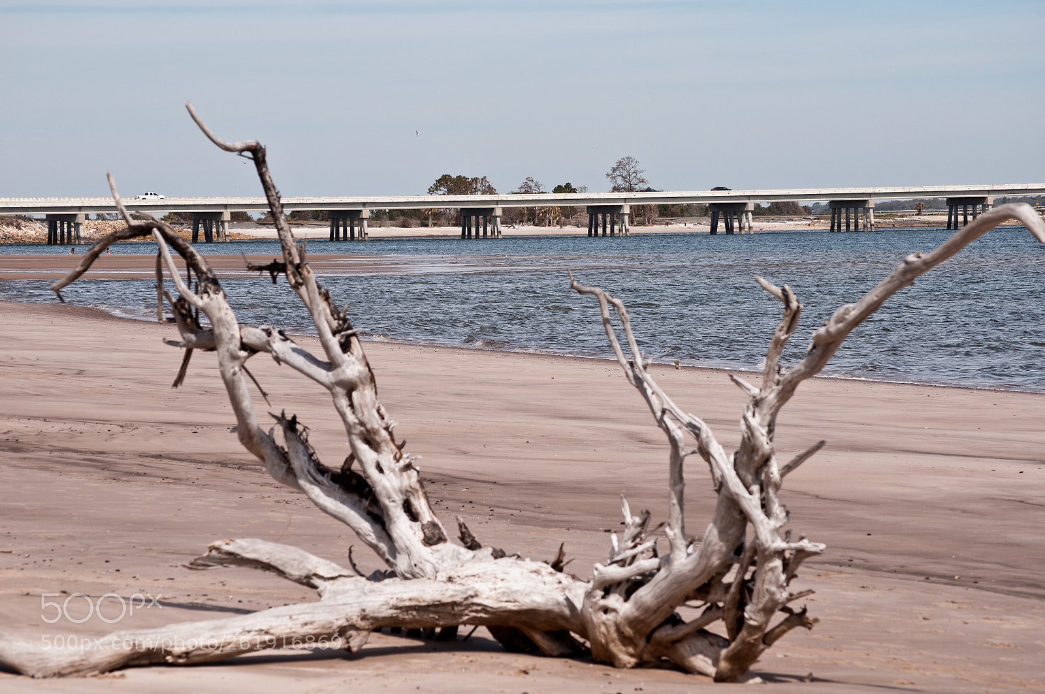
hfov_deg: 14.9
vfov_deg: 9.9
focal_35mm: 138
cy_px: 347
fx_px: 4001
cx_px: 522
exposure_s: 1/320
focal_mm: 92
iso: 200
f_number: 8
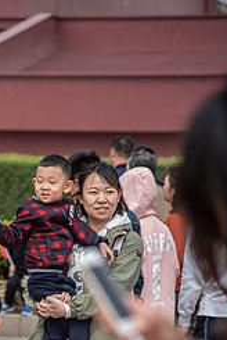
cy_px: 301
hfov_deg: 6.3
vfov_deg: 9.3
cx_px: 48
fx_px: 2075
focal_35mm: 220
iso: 100
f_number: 4
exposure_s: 1/1250
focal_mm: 120
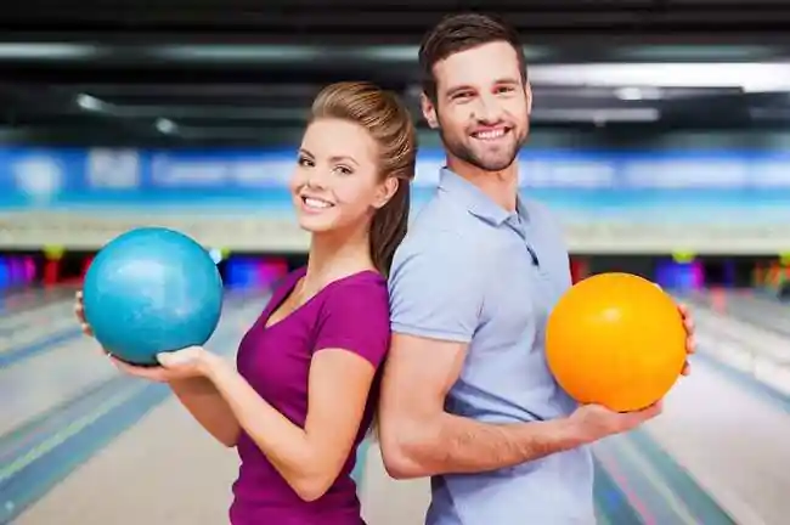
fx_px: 1096
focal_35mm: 50
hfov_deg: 39.6
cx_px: 395
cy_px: 262
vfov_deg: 26.9
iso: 400
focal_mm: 50
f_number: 2
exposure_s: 1/80
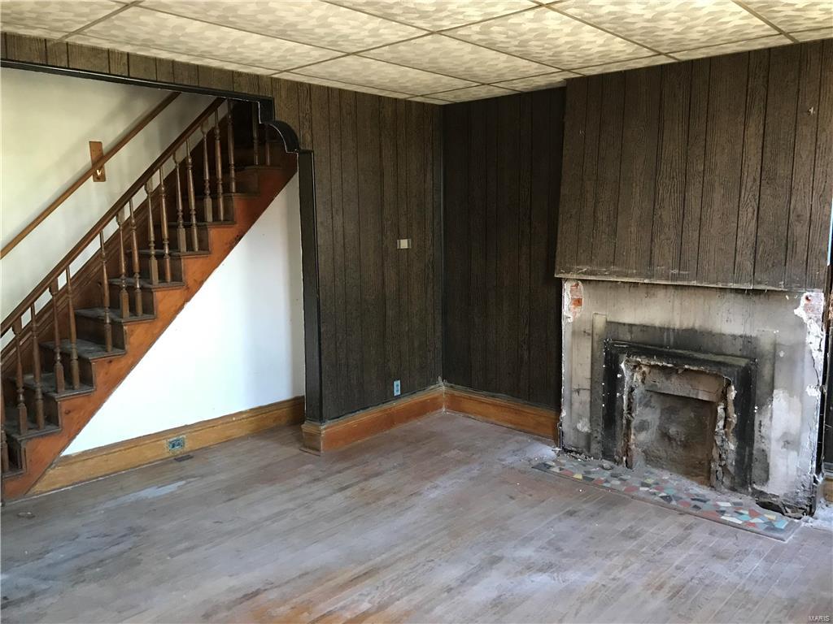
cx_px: 416
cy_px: 312
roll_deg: +0.5
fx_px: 674
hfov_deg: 63.4
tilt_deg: -8.8
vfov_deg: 49.7
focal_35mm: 28
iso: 80
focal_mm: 3.99
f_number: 1.8
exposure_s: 1/15
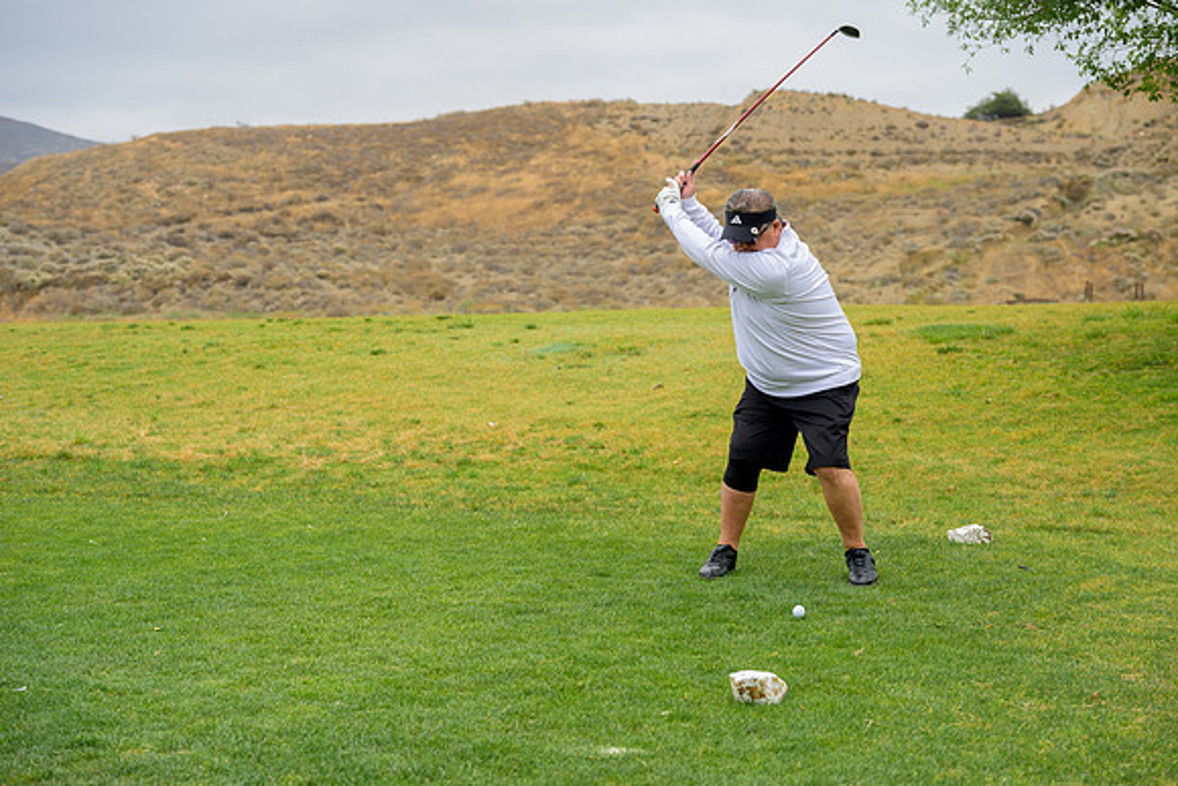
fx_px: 1996
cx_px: 589
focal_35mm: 61
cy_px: 393
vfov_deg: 22.3
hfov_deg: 32.9
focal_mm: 61
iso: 800
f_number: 4
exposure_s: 1/2500
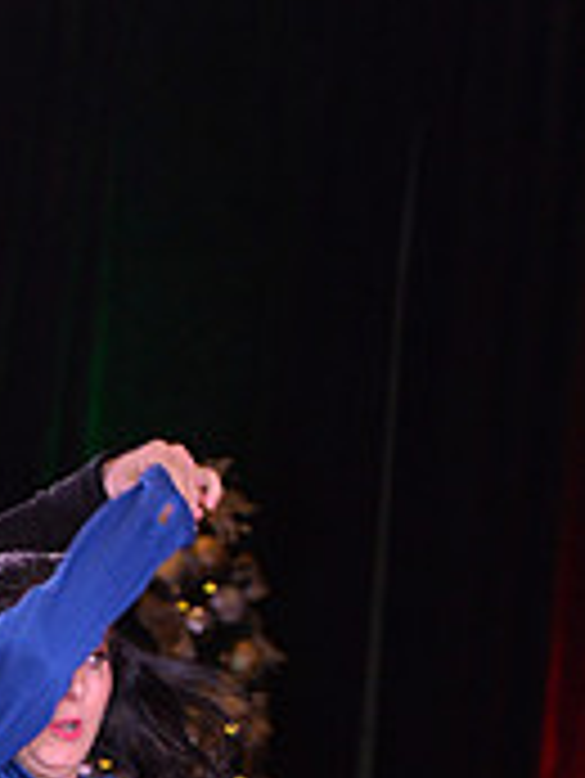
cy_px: 1192
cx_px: 2
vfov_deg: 4.4
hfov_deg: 3.3
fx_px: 10127
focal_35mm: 450
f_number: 7.1
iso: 2000
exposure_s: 1/250
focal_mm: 140
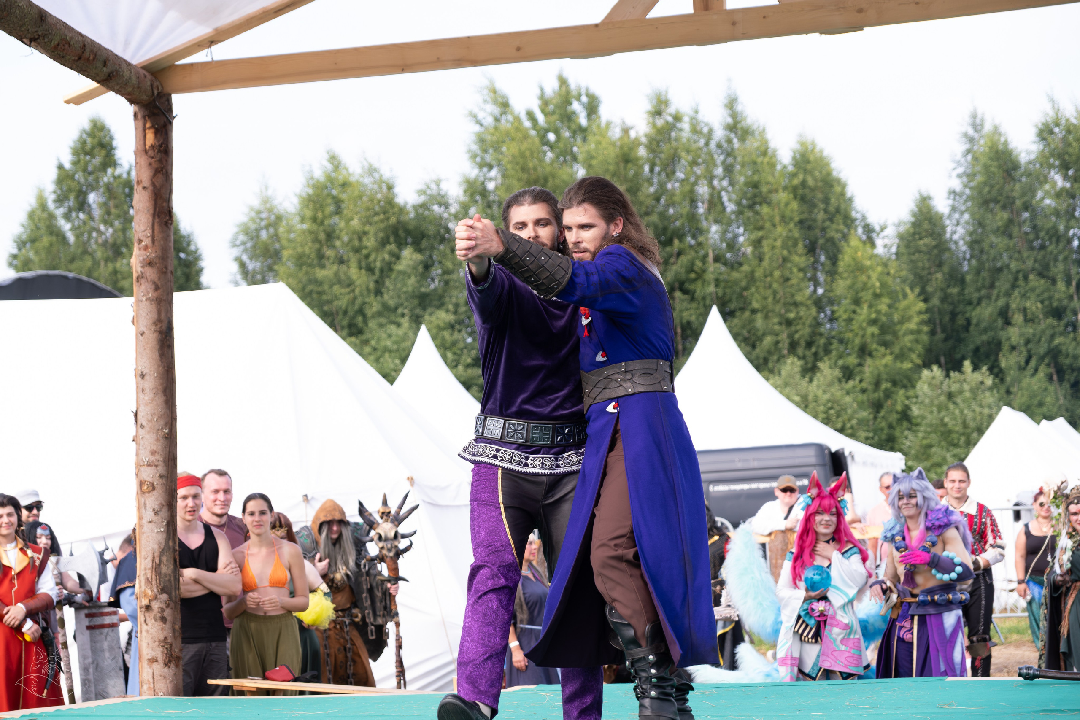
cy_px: 360
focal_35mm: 83
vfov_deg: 16.5
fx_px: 2490
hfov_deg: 24.5
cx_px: 540
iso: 320
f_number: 3.6
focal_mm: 55
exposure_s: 1/800
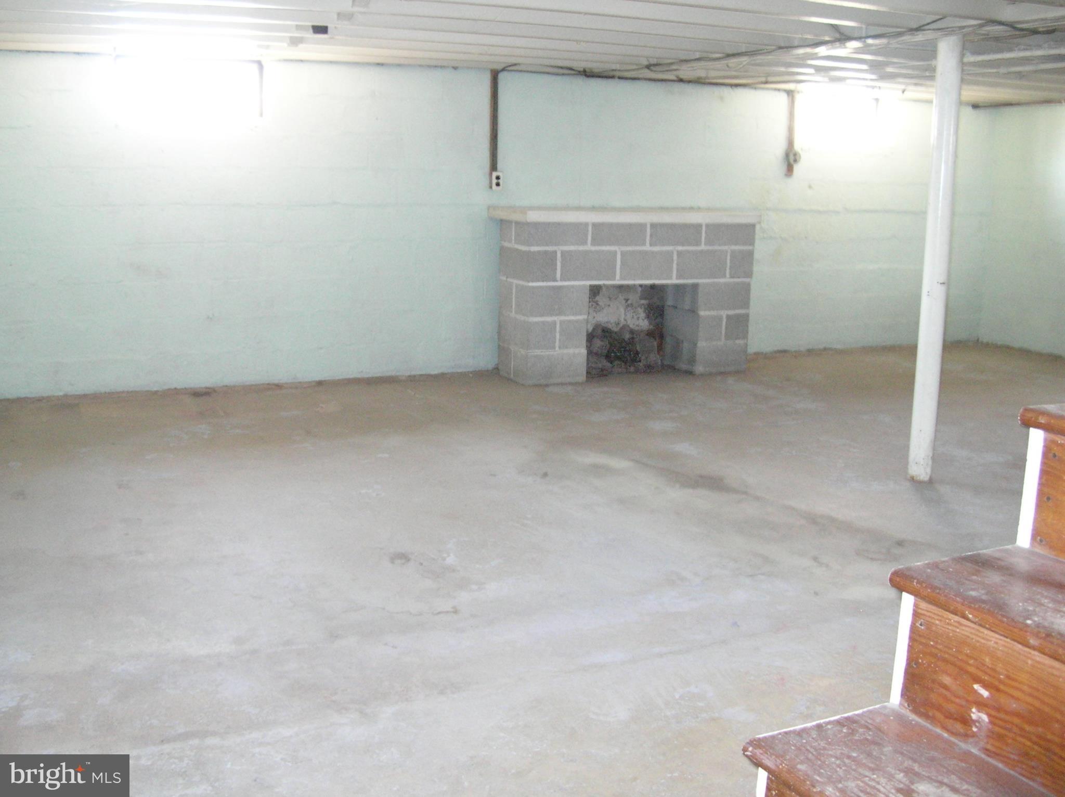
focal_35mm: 36
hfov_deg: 51.4
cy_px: 398
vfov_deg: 39.6
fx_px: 1107
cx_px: 532
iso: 300
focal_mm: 6
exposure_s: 1/5.1
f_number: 2.7
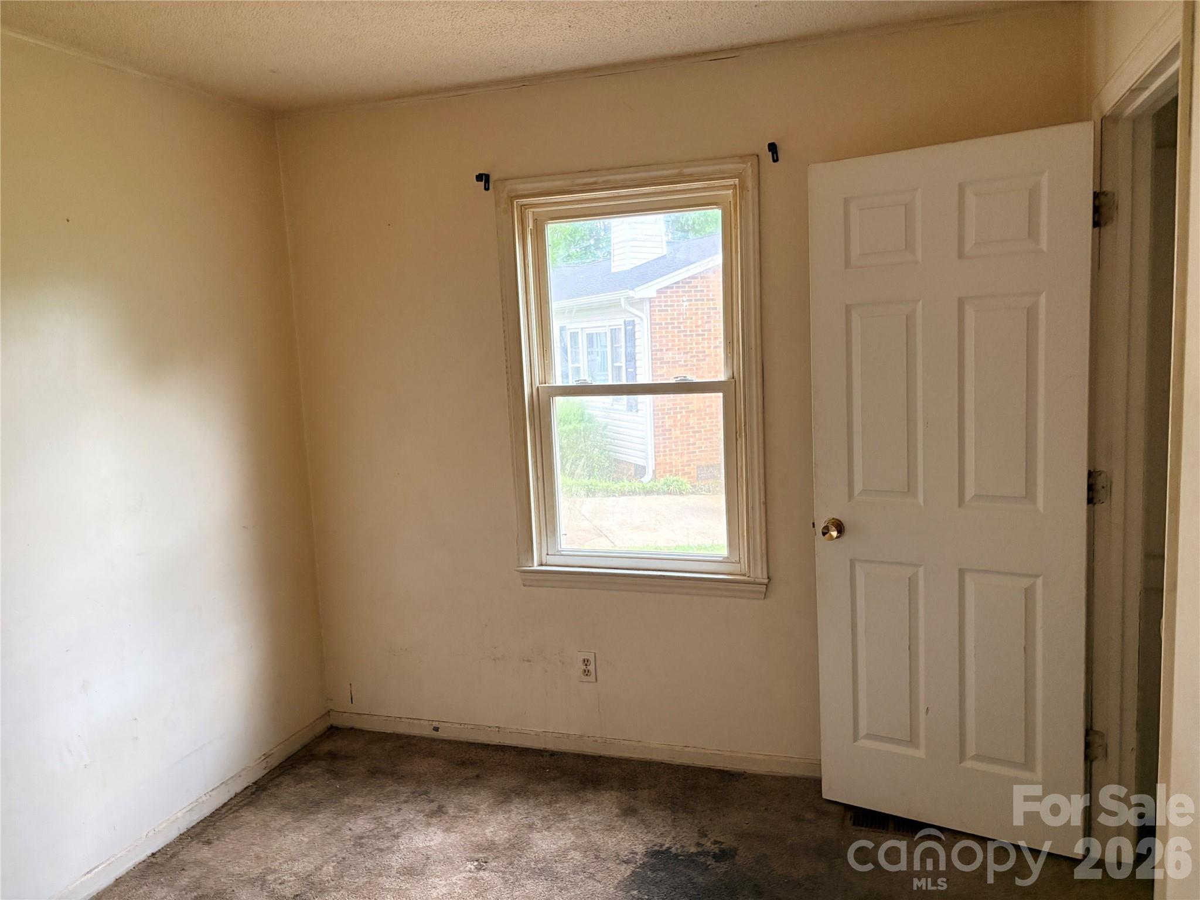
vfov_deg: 53.1
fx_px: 901
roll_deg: +3.0
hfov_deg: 67.3
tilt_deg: -7.5
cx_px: 600
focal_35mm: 26
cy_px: 450
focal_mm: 5.96
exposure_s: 1/60
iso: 320
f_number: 1.6
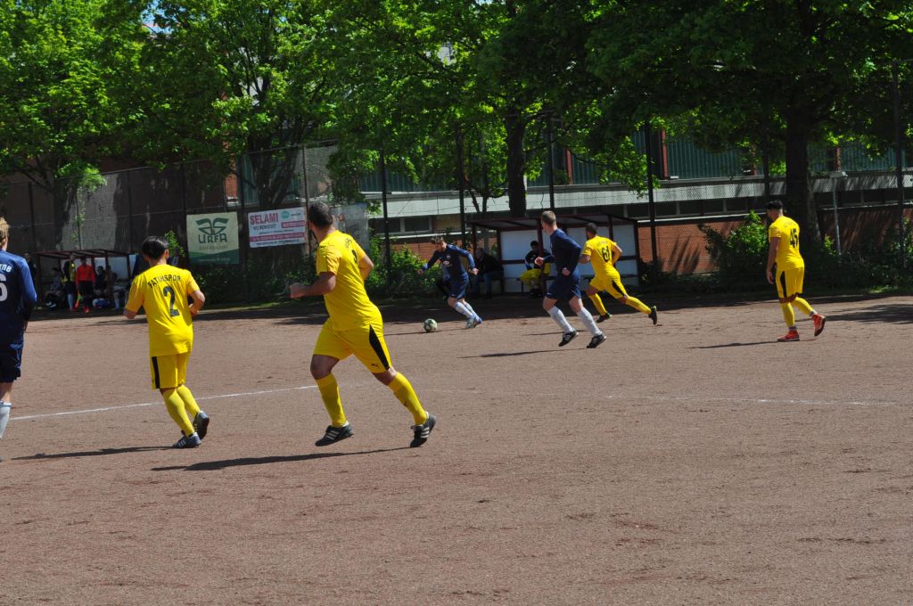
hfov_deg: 24.6
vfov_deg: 16.5
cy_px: 303
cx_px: 456
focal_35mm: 82
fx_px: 2090
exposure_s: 1/400
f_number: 10
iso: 200
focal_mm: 55
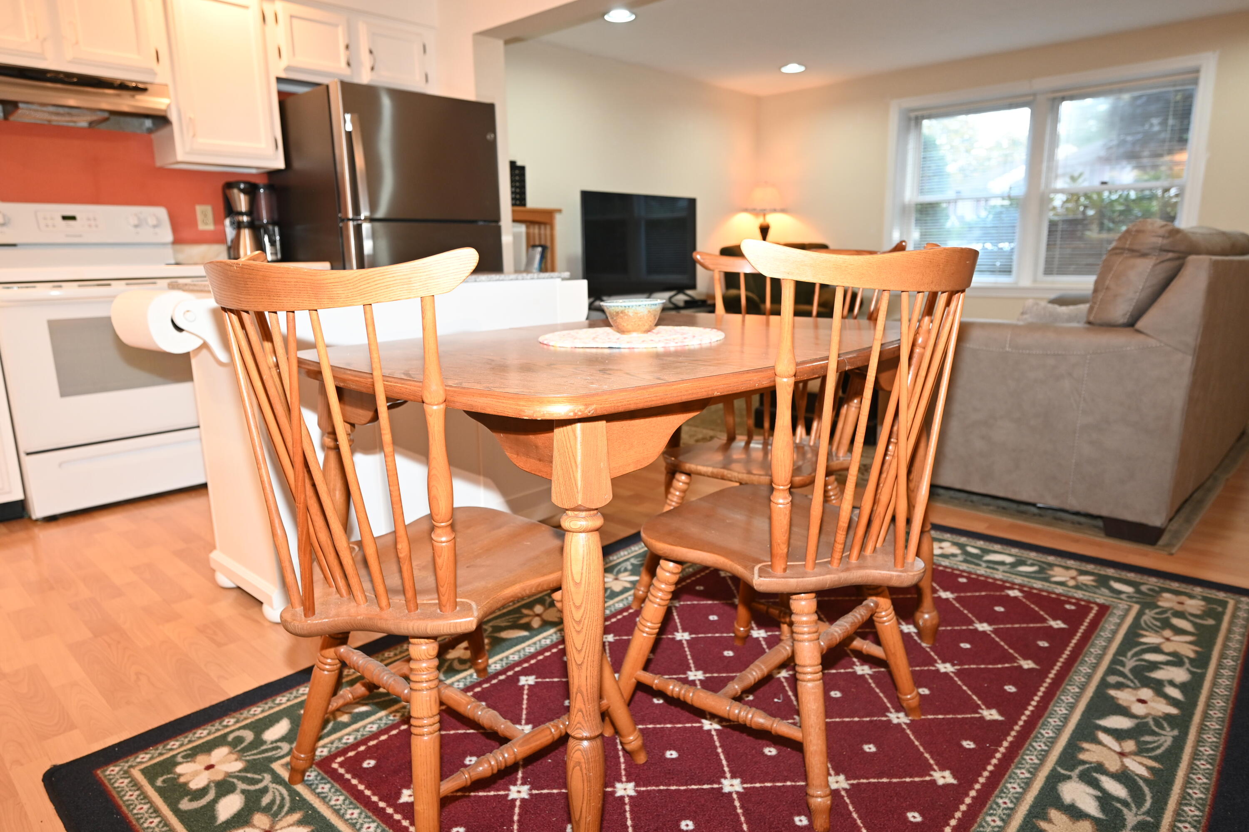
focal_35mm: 22
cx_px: 624
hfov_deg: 79.9
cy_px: 416
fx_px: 746
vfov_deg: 58.3
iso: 720
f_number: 4
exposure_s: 1/60
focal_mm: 21.5
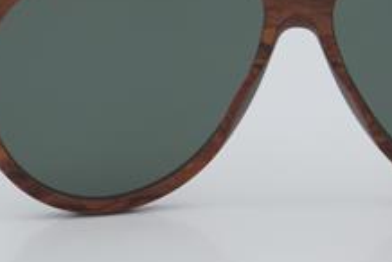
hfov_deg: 13.5
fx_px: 1645
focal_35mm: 151
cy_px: 83
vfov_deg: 9.1
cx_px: 302
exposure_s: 1/4
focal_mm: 55
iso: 100
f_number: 32
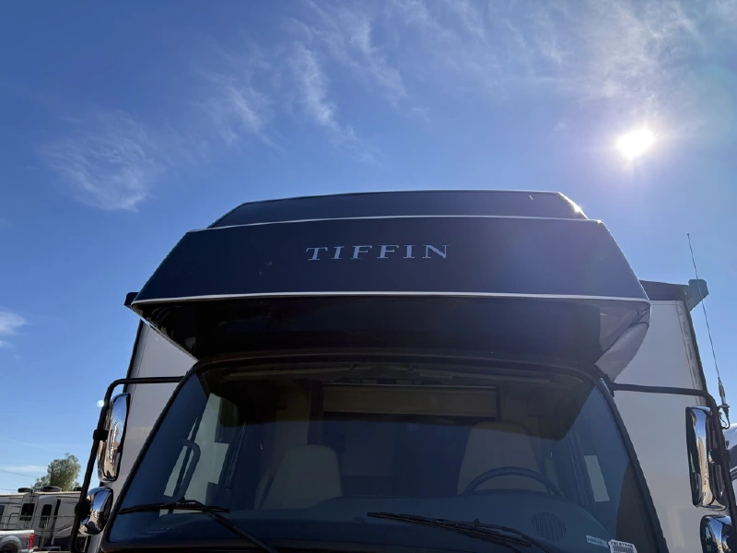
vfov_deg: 53.1
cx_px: 368
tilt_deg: +25.9
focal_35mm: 26
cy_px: 276
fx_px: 554
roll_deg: +1.4
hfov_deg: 67.3
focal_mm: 5.96
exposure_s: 1/4065
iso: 64
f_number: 1.6
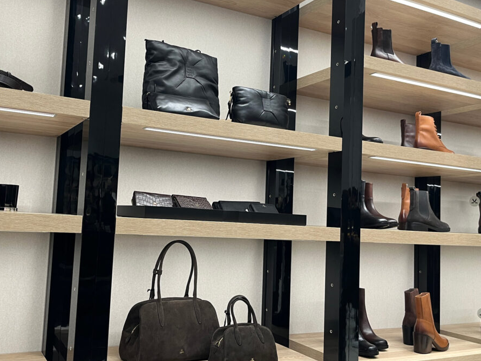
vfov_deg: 40.7
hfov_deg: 52.0
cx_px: 179
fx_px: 487
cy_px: 175
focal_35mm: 35
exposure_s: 1/50
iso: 64
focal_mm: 5.1
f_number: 1.6
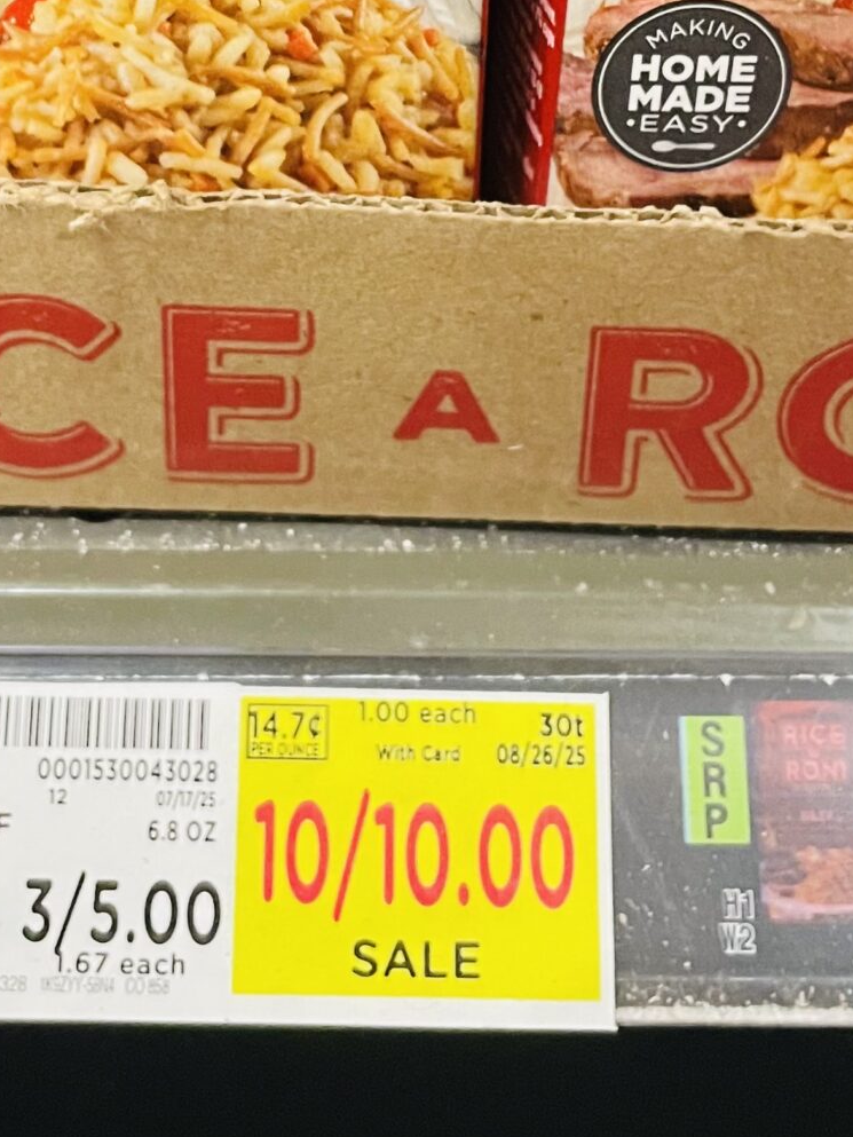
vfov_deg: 26.9
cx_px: 355
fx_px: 2201
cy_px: -74
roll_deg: -0.5
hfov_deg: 21.9
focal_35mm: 67
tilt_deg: -22.5
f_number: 1.6
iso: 500
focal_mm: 4.2
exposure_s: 1/60
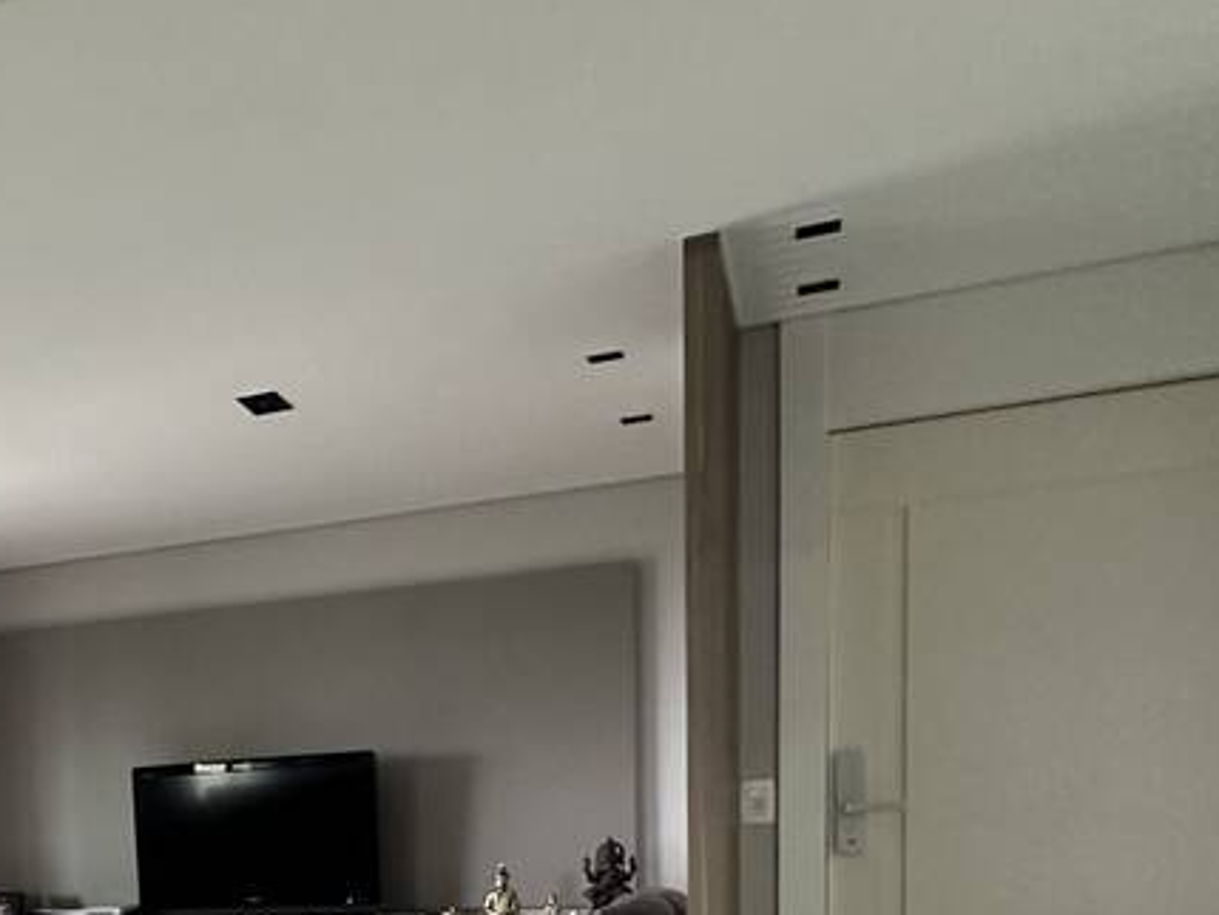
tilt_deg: -3.4
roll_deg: +1.8
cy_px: 960
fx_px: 1656
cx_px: -222
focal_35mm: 47
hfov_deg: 33.4
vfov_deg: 28.5
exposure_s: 1/75
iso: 320
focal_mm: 2.22
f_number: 2.2
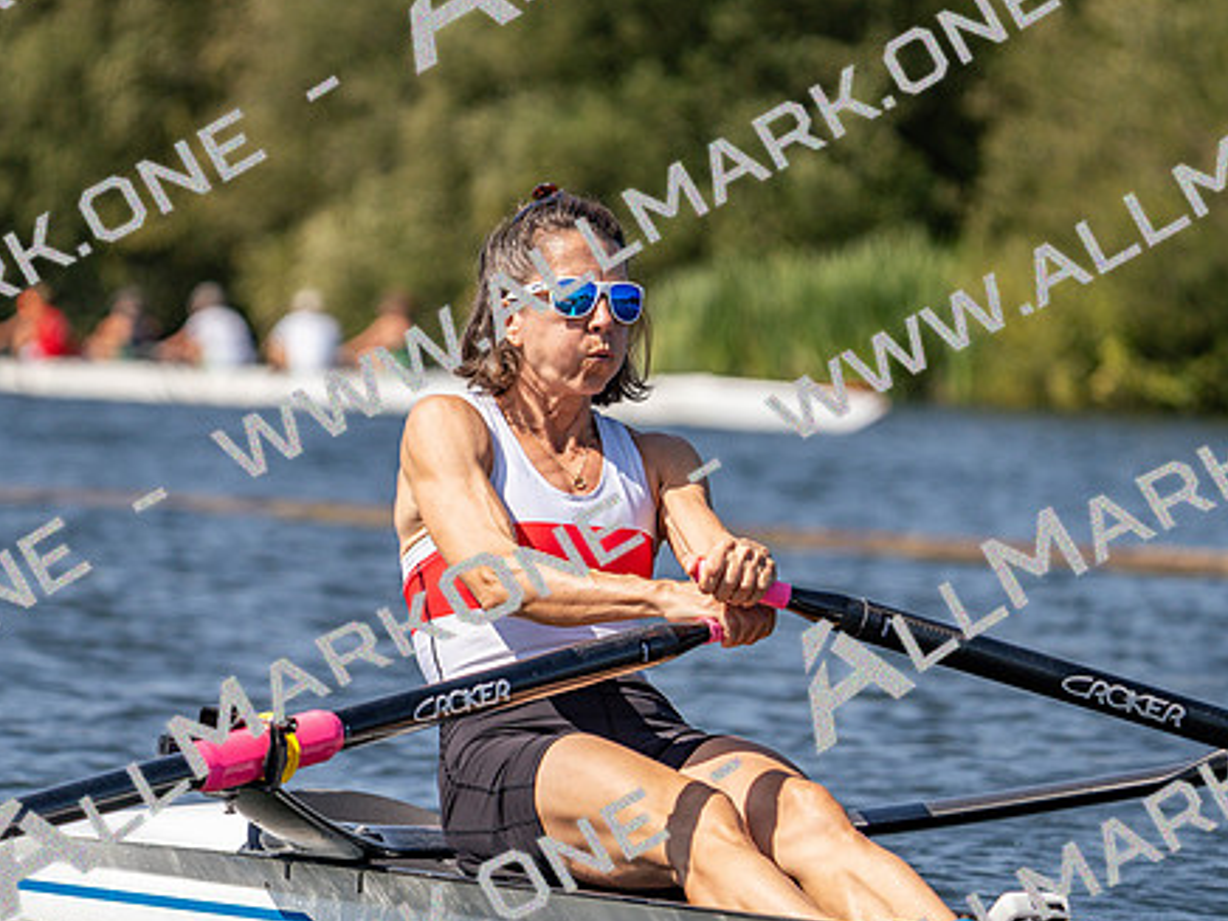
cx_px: 560
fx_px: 11671
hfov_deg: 6.0
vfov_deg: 4.5
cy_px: 486
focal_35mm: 329
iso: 250
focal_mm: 257
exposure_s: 1/2000
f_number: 5.6
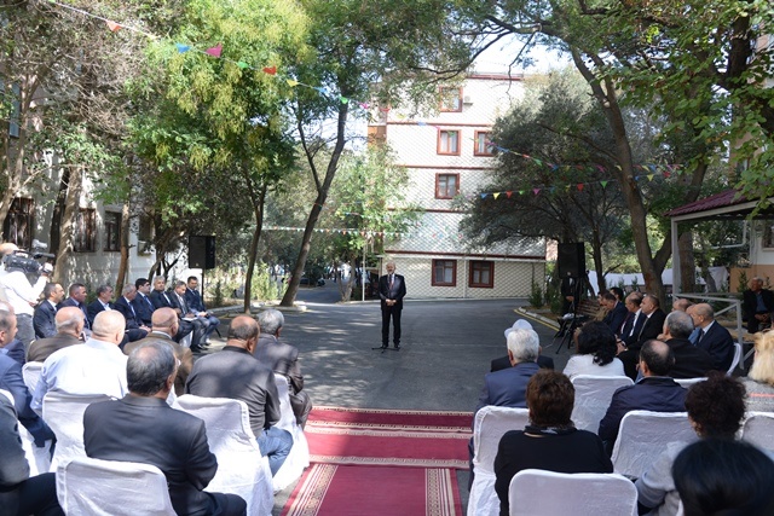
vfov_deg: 43.6
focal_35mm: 30
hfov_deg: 61.9
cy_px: 258
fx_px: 645
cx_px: 387
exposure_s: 1/500
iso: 800
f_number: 5.6
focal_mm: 30
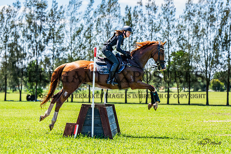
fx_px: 1056
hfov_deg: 12.5
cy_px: 77
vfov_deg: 8.3
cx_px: 135
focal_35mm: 165
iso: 500
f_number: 4
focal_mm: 138
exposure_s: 1/2000
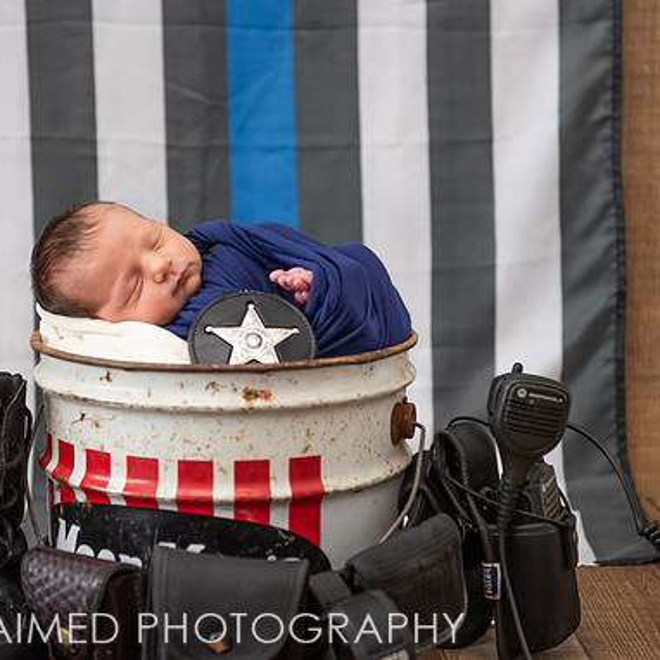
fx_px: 1769
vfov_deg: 21.1
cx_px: 292
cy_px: 327
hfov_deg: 21.1
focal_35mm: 82
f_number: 2.8
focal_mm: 55
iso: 640
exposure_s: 1/250
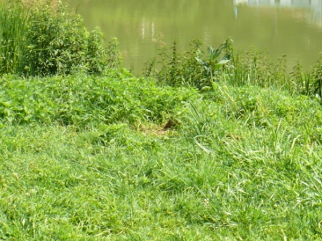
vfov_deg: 14.3
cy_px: -87
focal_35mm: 98
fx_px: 911
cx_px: 442
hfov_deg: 18.4
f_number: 5.6
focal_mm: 7.4
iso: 100
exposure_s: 1/200
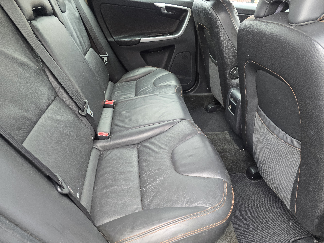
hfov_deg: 73.9
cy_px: 122
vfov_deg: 58.9
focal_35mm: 23
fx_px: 215
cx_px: 162
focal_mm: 6.3
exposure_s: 1/120
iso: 200
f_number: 1.7
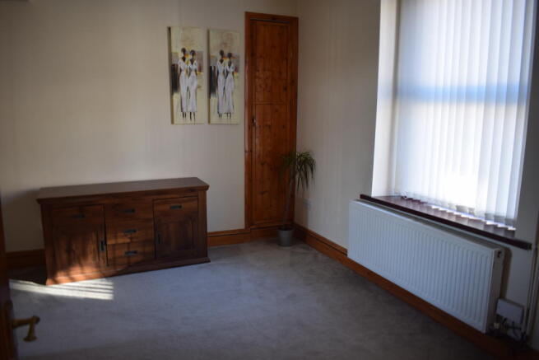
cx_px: 270
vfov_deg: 48.0
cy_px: 180
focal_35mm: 27
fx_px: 404
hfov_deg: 67.4
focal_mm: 18
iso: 100
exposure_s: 1/13
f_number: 3.5
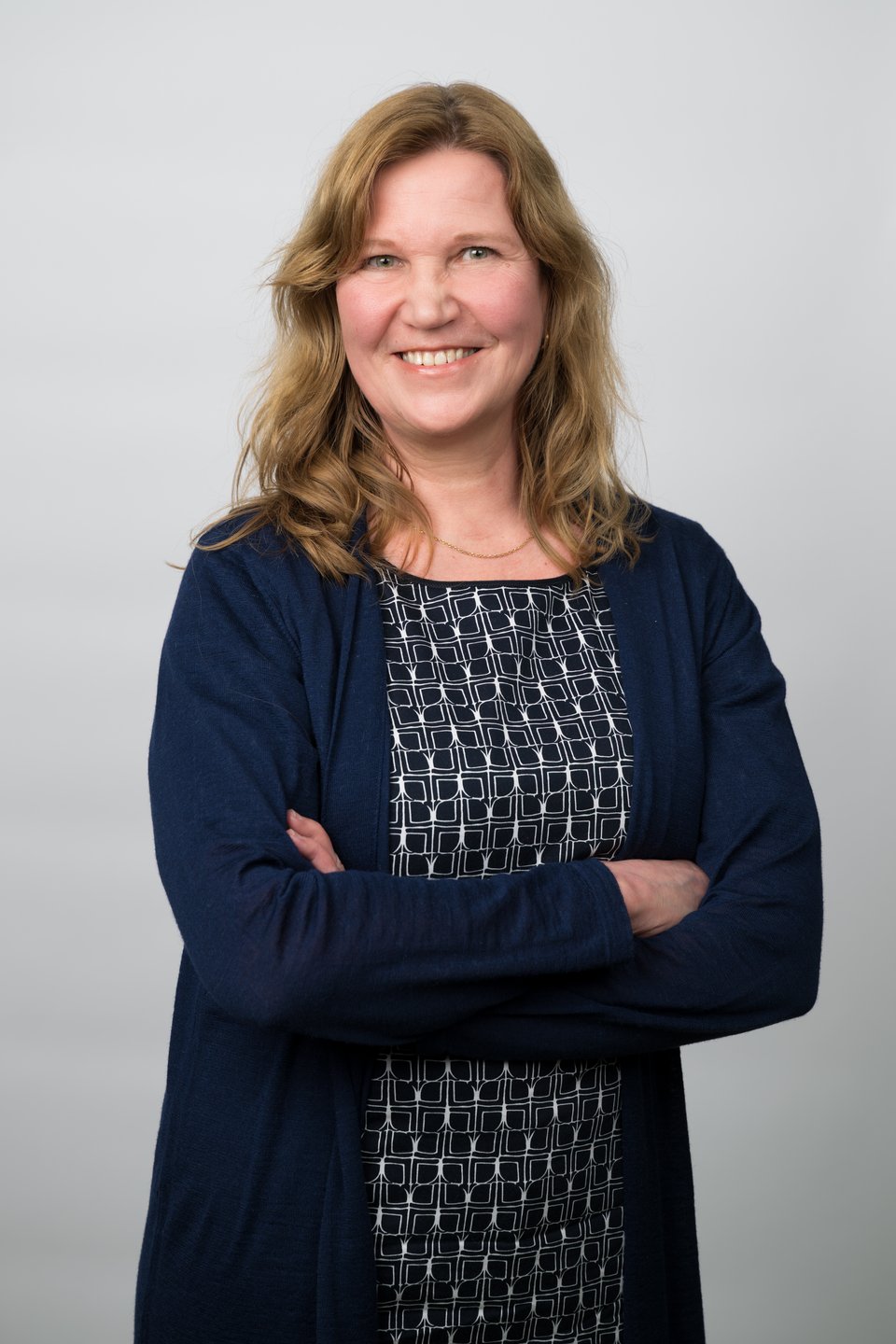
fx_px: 2613
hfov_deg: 19.5
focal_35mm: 70
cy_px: 672
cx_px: 448
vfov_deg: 28.8
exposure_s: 1/100
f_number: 5.6
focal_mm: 70
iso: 50
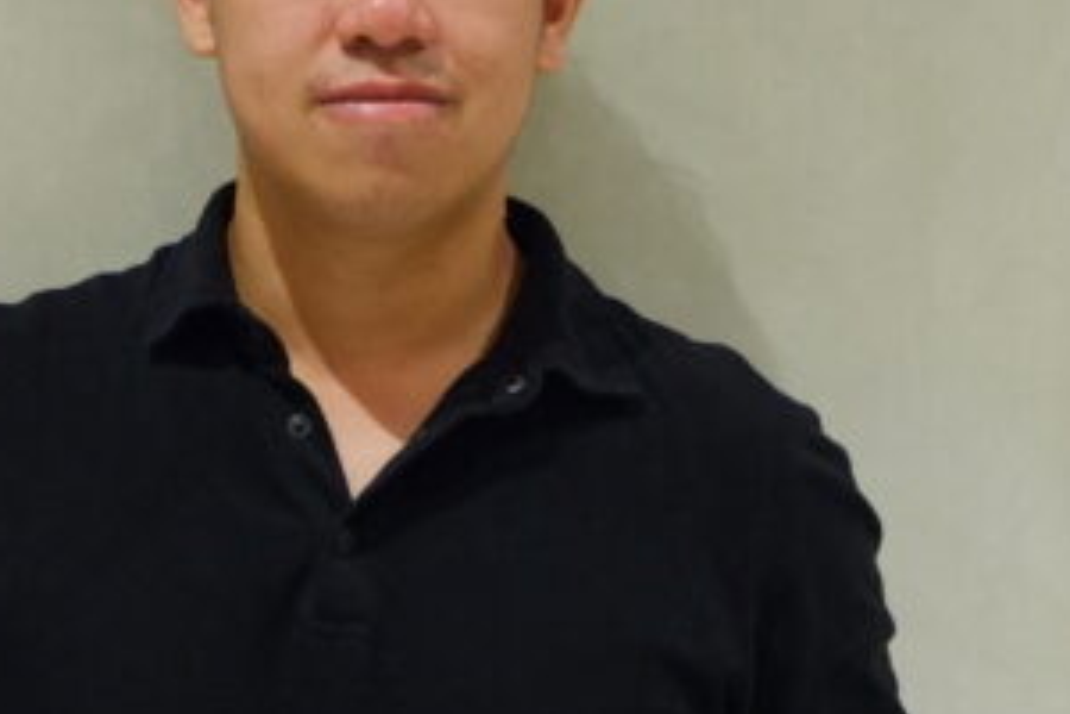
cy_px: 450
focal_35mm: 105
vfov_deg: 13.0
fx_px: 3121
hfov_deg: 19.5
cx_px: 521
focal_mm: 27.1
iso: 5000
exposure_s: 1/50
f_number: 4.4
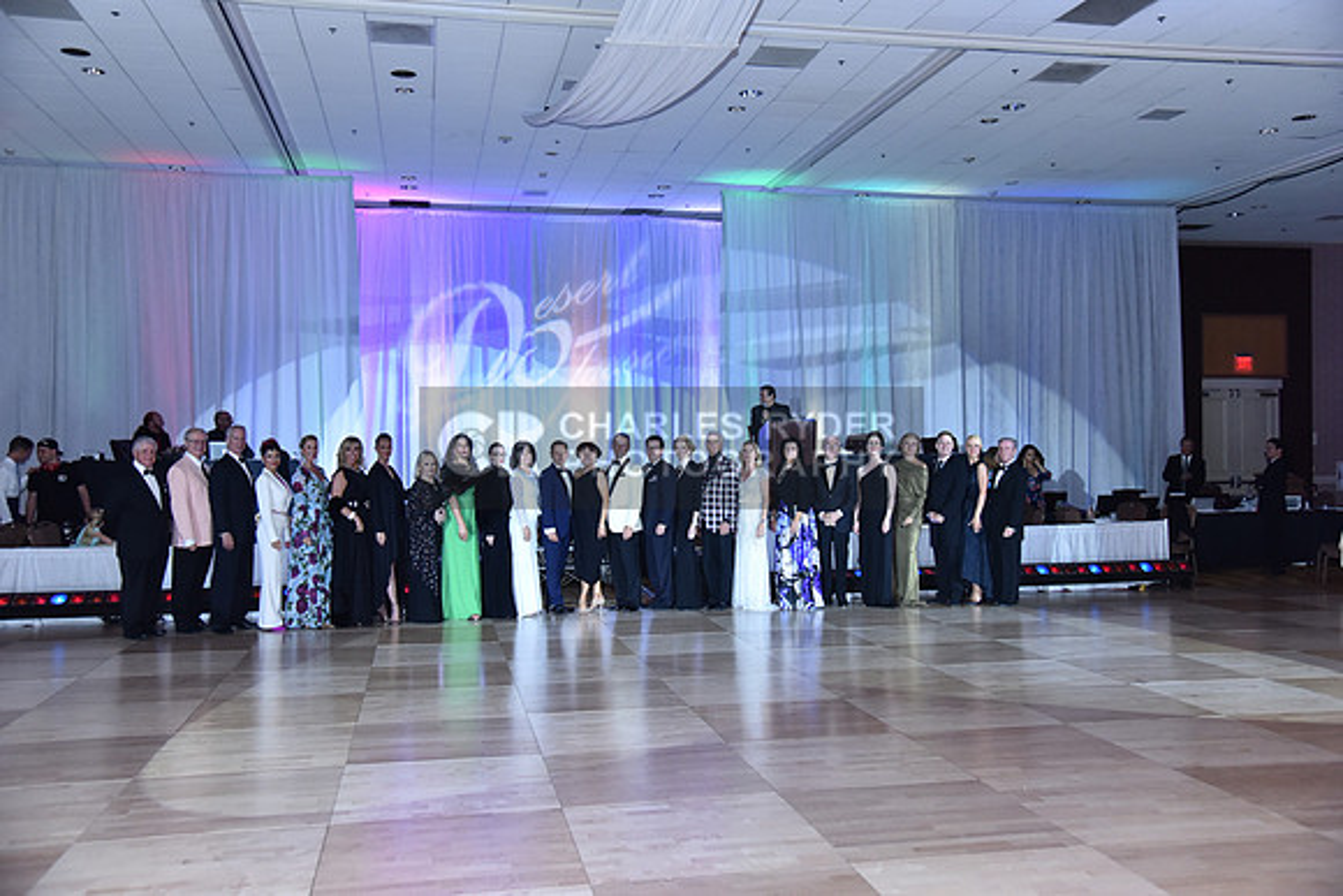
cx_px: 672
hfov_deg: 55.8
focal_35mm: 34
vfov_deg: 38.9
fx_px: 1269
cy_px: 448
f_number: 4
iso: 2000
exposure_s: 1/250
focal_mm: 34
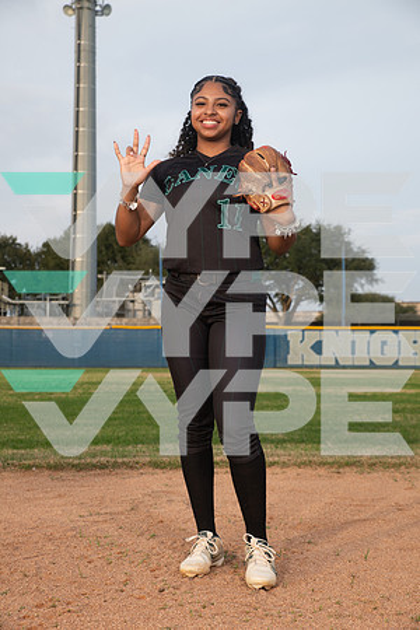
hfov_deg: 26.0
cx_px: 210
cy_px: 315
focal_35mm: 52
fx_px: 910
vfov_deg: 38.2
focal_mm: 52
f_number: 6.3
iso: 200
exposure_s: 1/320
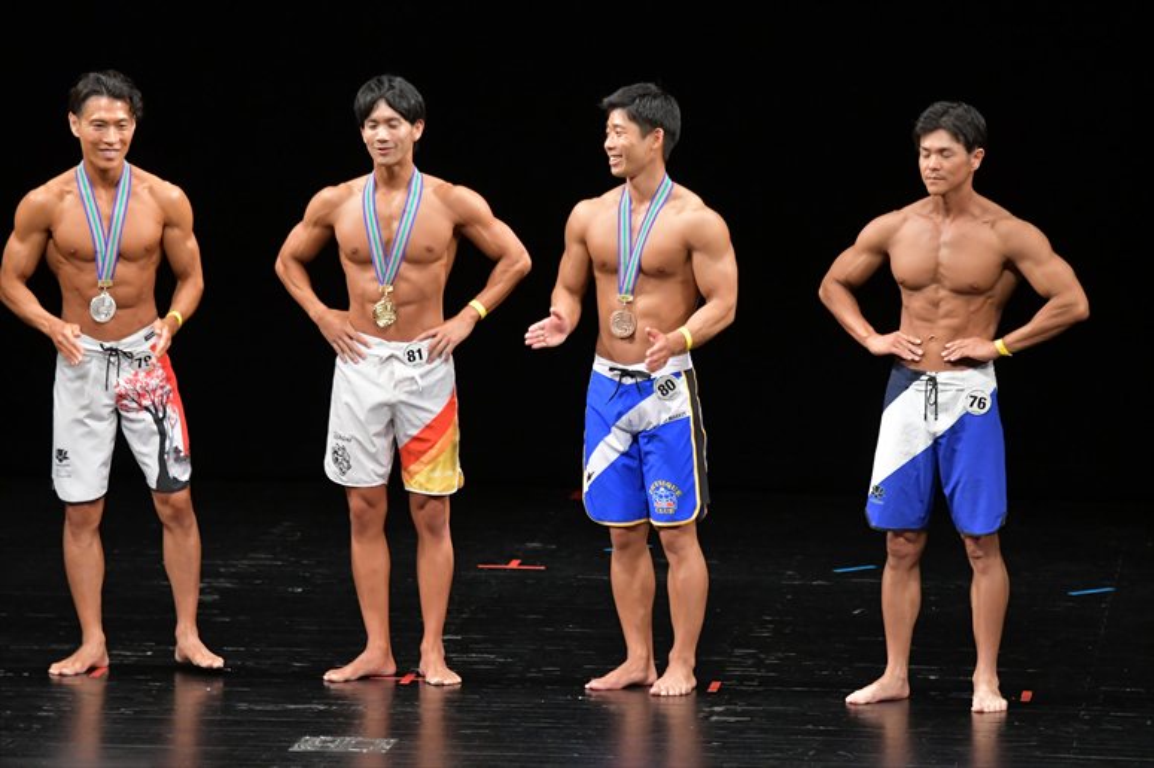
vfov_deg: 5.4
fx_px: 8170
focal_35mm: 255
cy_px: 384
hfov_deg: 8.1
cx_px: 577
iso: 3200
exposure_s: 1/400
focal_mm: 170
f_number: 5.6
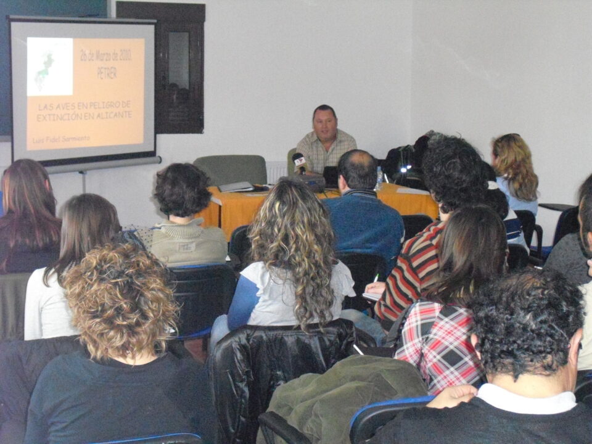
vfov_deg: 23.3
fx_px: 1077
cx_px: 296
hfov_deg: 30.7
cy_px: 222
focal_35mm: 63
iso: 1600
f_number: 4.2
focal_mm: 11.2
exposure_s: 1/60
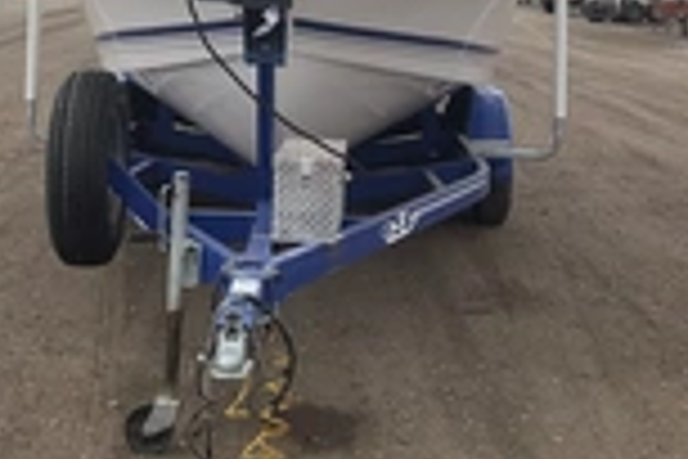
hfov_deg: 25.6
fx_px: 1510
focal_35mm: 79
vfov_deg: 16.3
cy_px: -140
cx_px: 279
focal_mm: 3
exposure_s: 1/1786
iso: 25
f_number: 1.8
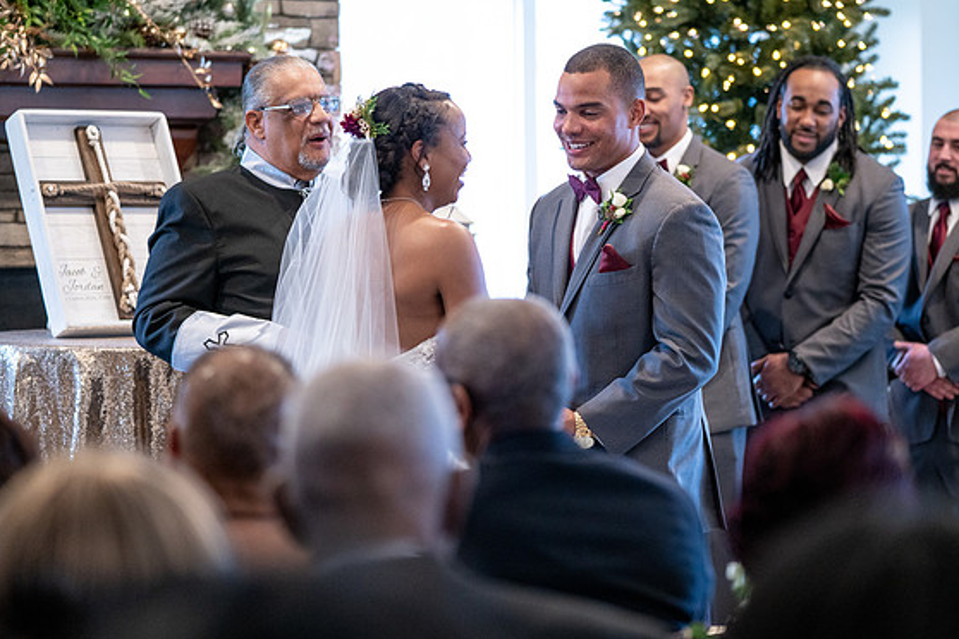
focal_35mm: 111
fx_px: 2957
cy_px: 343
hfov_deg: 18.4
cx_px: 520
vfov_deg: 12.3
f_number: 2.8
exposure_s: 1/100
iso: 2000
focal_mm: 99
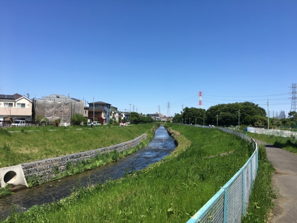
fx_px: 249
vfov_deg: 48.2
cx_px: 148
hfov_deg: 61.7
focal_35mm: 29
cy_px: 112
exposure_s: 1/1603
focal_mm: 4.15
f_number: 2.2
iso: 25
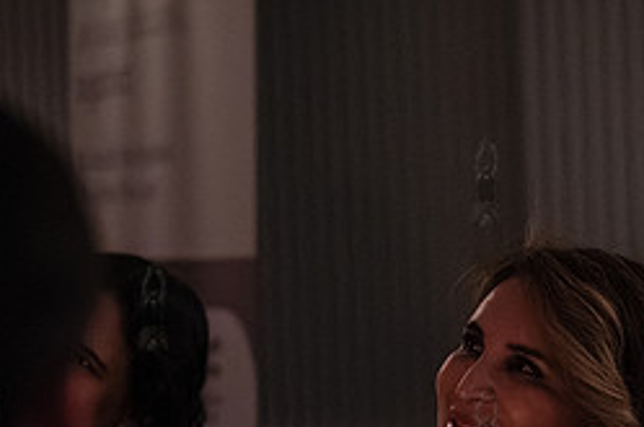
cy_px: 430
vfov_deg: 8.4
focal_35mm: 161
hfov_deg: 12.7
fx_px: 2875
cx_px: 484
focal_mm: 69
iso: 16000
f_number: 2.8
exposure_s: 1/160
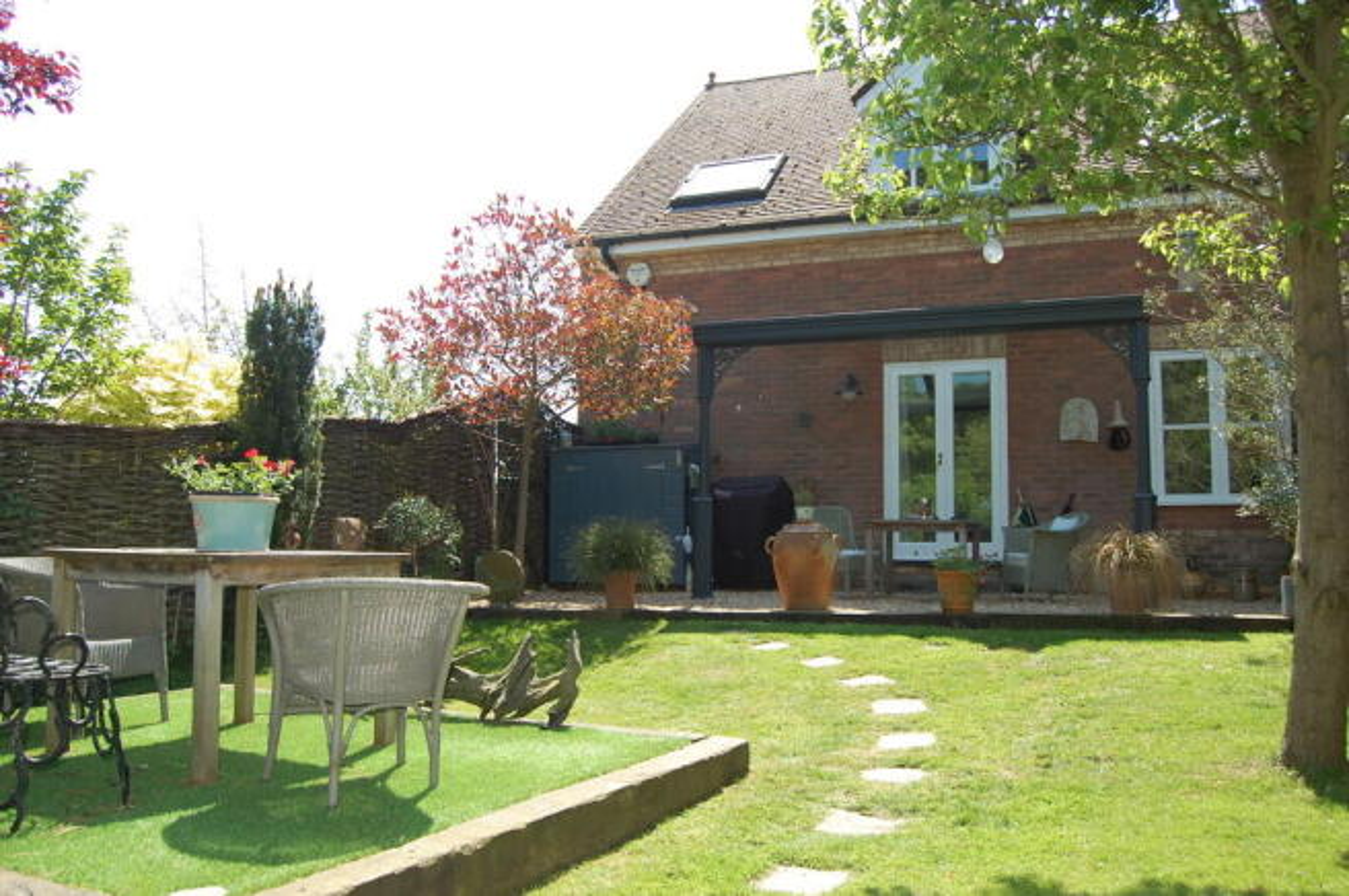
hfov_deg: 67.4
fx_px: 1011
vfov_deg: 47.8
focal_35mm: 27
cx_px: 674
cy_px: 448
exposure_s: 1/500
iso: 360
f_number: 5.6
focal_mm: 18
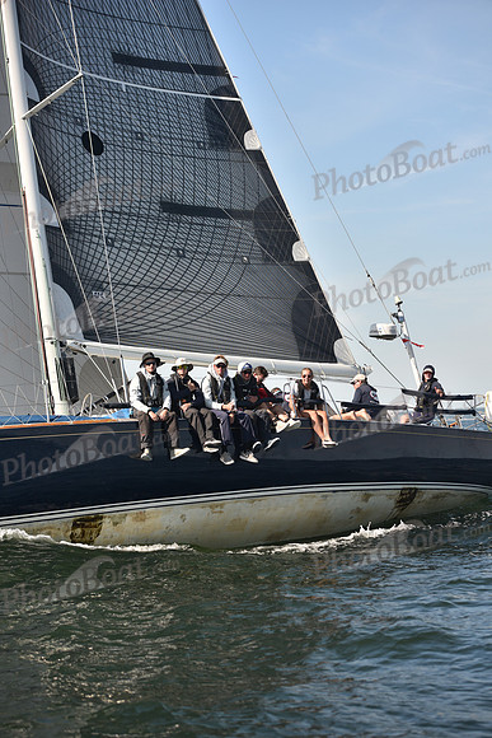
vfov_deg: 28.8
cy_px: 369
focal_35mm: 70
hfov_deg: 19.5
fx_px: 1434
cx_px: 246
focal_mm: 70
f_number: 3.5
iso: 250
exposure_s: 1/1000
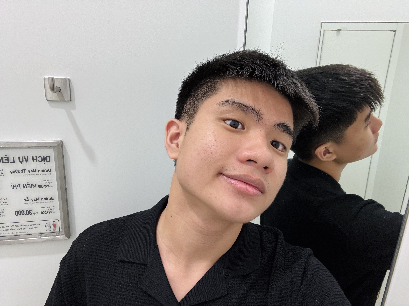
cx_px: 204
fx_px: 272
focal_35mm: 23
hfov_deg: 73.9
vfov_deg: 58.9
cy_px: 153
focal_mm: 2.69
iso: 80
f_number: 1.9
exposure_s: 1/96
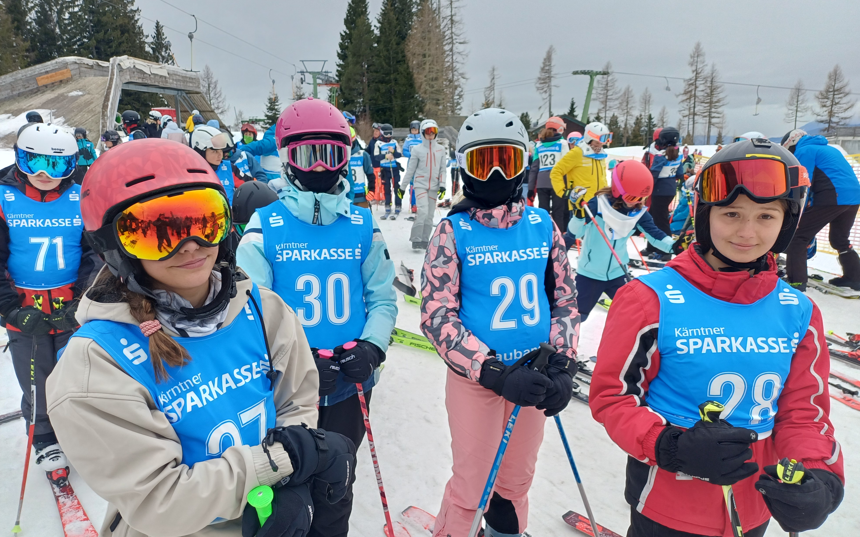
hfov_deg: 68.4
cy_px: 261
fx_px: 633
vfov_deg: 46.0
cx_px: 437
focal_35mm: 27
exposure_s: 1/374
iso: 50
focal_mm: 4.65
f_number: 1.8
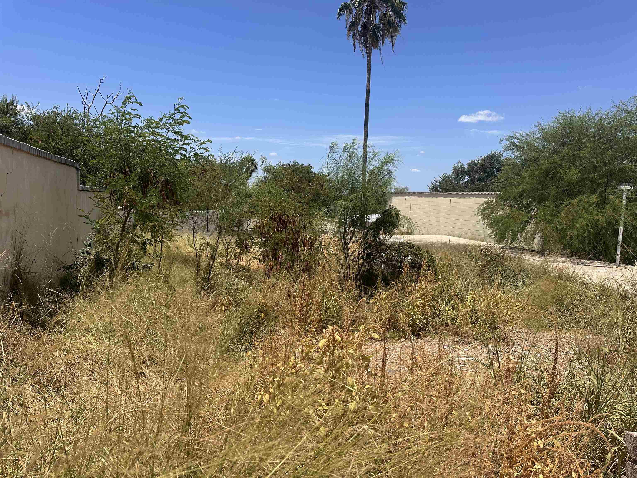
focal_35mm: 24
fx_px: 442
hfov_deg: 71.6
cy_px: 239
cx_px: 318
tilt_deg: -5.2
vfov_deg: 56.8
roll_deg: -2.0
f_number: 1.78
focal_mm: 6.86
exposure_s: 1/5848
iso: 80
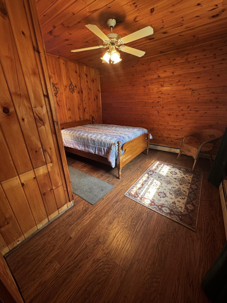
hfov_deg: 85.7
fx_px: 122
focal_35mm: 14
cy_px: 152
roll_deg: +2.3
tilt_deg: -21.8
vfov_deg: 102.1
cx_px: 114
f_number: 2.2
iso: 200
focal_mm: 2.22
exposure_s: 1/60
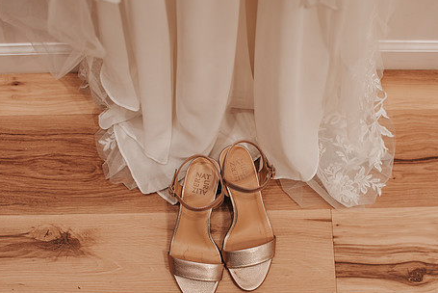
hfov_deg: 38.2
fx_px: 633
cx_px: 228
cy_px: 198
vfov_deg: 25.9
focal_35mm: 52
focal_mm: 35
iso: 180
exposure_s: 1/125
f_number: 2.8
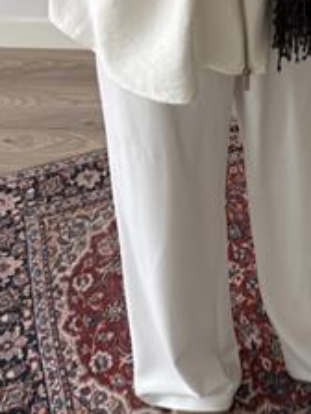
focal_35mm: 57
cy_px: 21
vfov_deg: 31.7
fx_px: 683
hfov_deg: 25.0
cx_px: 270
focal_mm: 6.76
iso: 200
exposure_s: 1/121
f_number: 1.78
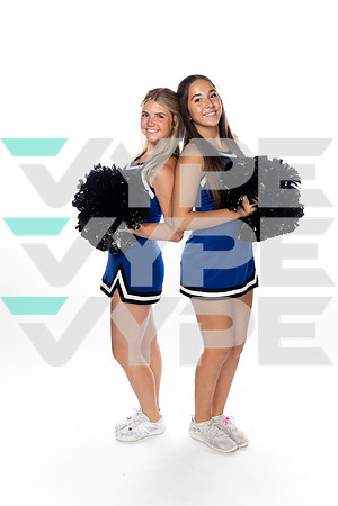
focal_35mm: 42
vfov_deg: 46.4
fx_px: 591
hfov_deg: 31.9
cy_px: 253
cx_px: 169
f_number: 8
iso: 640
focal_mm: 42
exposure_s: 1/250
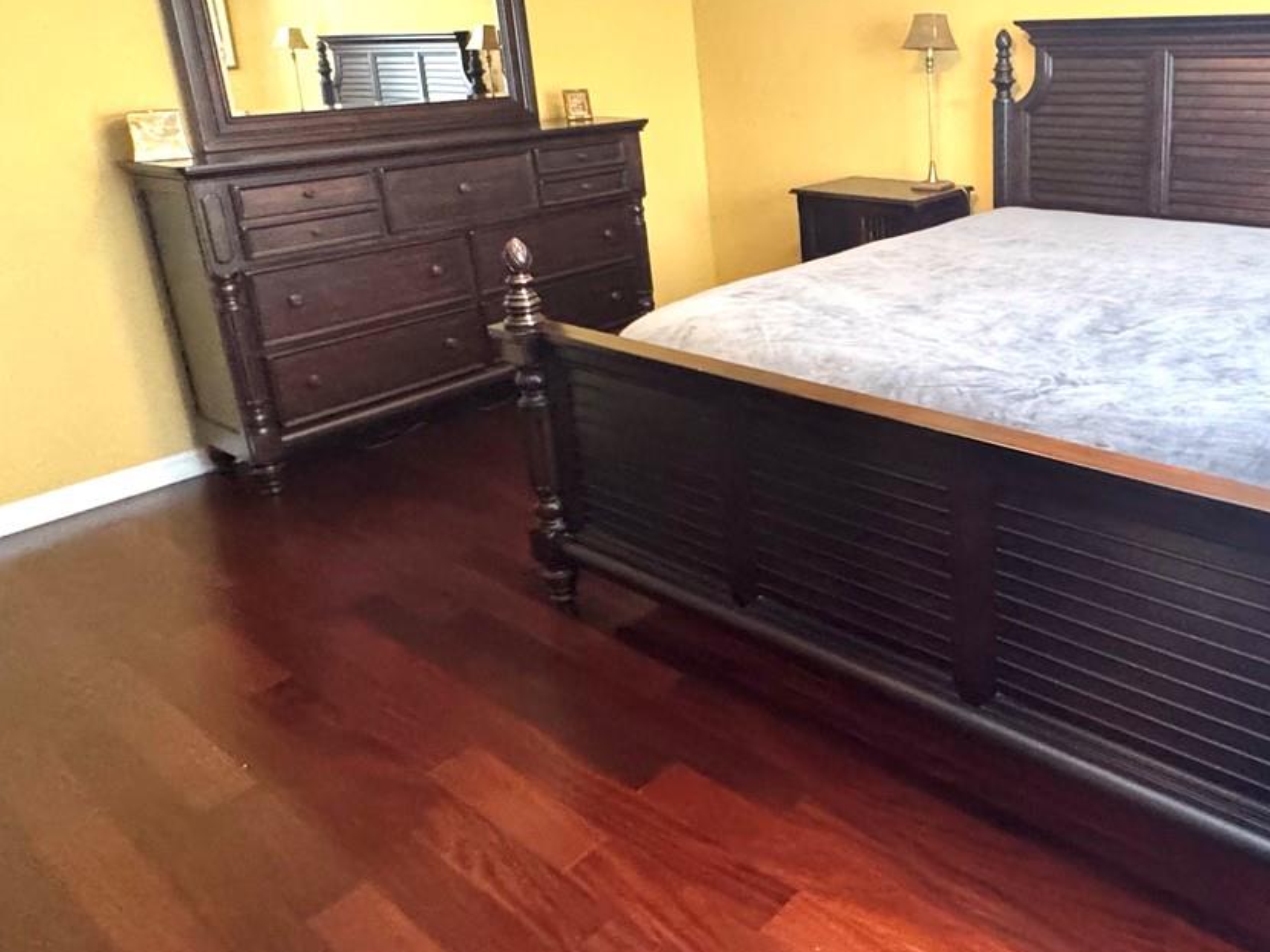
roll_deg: +1.4
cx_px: 955
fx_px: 990
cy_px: 302
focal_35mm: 27
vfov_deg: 50.2
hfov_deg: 61.6
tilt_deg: -15.6
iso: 800
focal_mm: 2.22
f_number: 2.2
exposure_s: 1/60
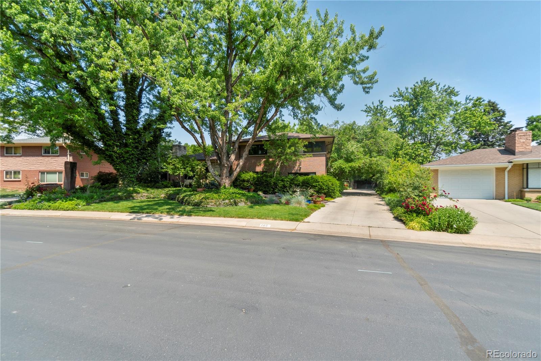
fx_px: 225
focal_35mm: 15
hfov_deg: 100.4
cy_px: 180
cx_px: 270
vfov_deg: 77.3
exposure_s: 1/320
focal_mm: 10
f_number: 8
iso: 160
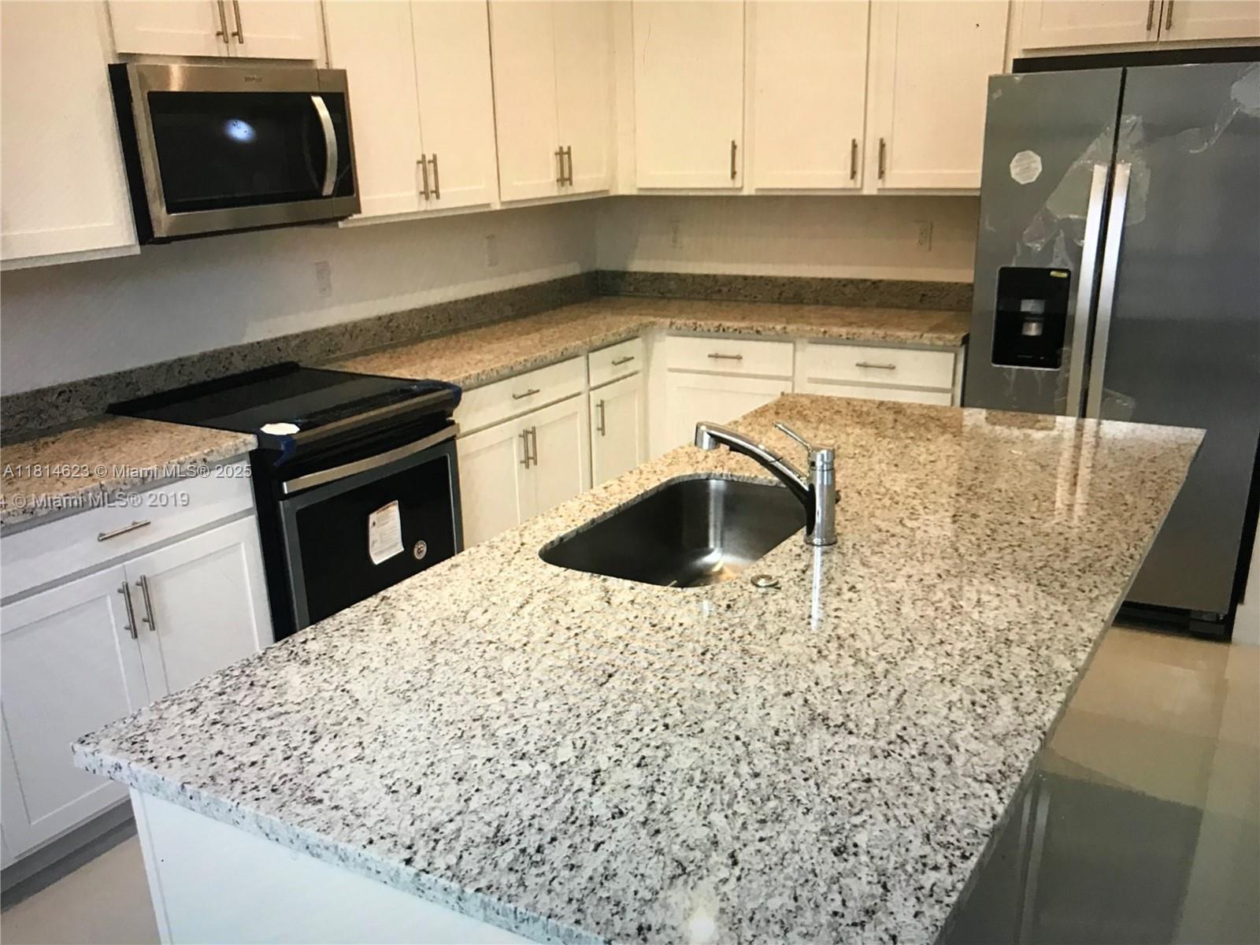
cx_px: 630
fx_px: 1019
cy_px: 472
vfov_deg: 49.7
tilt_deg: -22.4
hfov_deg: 63.4
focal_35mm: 28
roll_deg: +0.2
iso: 25
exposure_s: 1/40
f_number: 1.8
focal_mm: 3.99
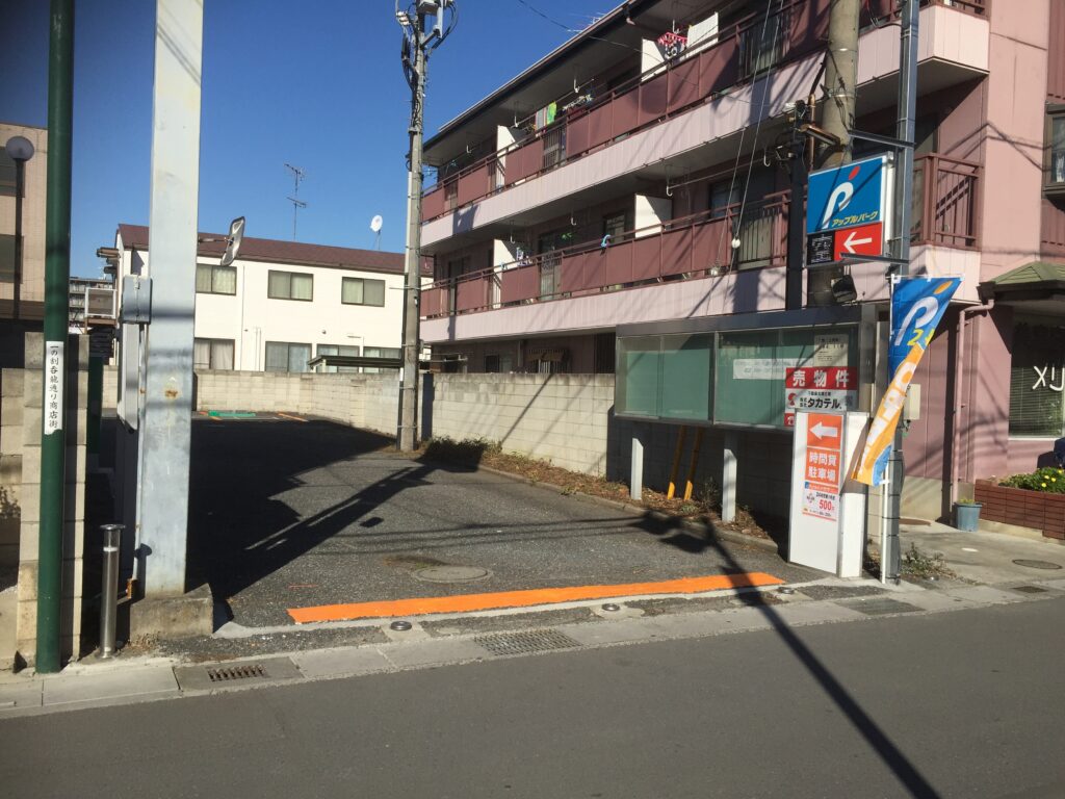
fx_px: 892
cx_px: 532
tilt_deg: -0.3
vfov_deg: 48.2
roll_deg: -1.6
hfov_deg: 61.7
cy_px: 400
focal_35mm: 29
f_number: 2.2
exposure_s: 1/3049
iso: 32
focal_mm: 4.15
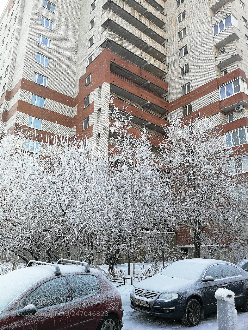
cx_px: 124
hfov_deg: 51.4
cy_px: 165
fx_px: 258
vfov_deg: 65.3
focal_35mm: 27
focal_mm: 3.95
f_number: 2.2
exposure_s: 1/136
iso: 50
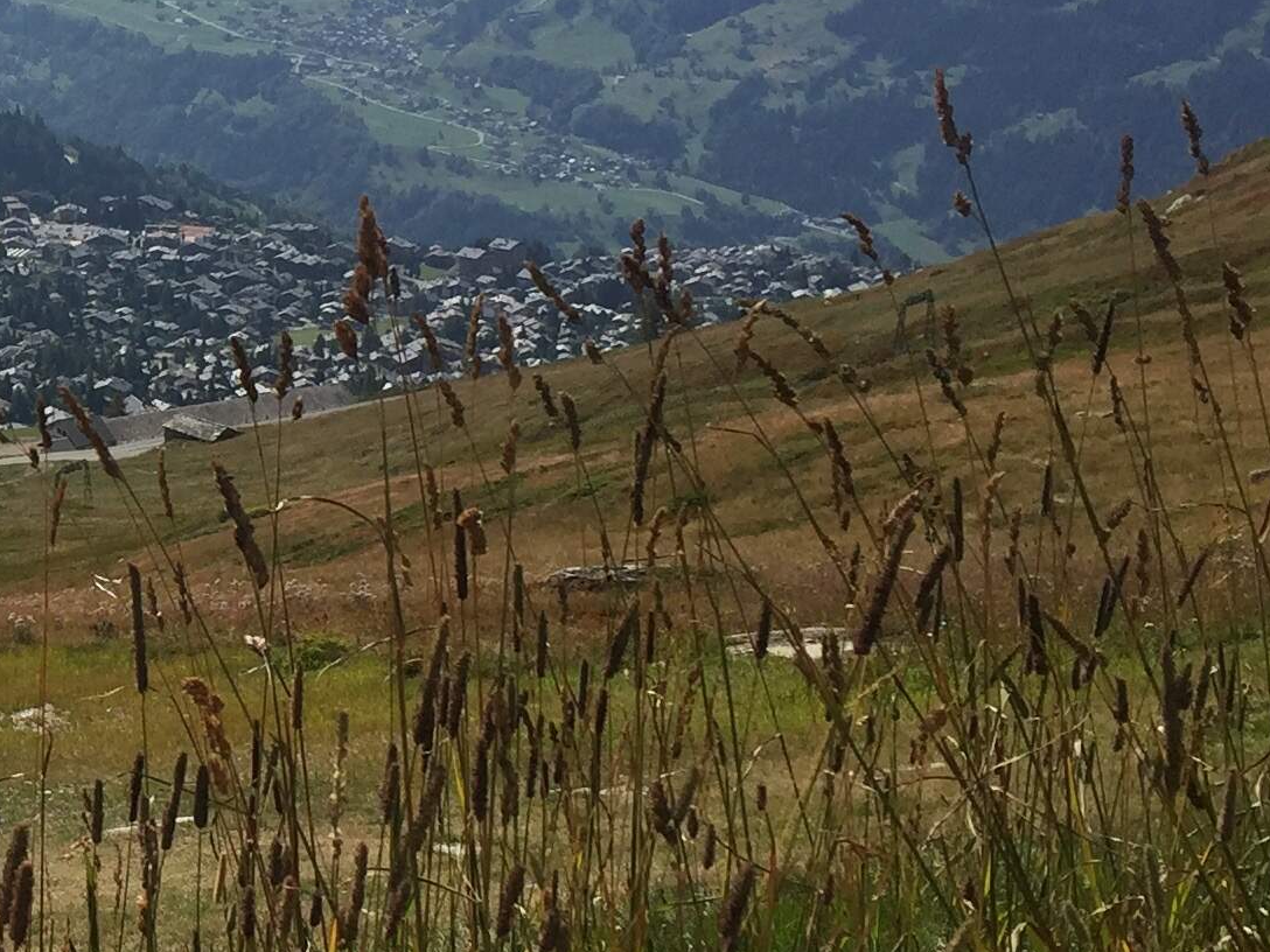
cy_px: 414
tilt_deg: -16.8
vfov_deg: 17.0
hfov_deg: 20.5
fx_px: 3192
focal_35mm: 87
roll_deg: +0.7
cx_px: -398
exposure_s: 1/2825
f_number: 2.2
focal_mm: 4.15
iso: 32
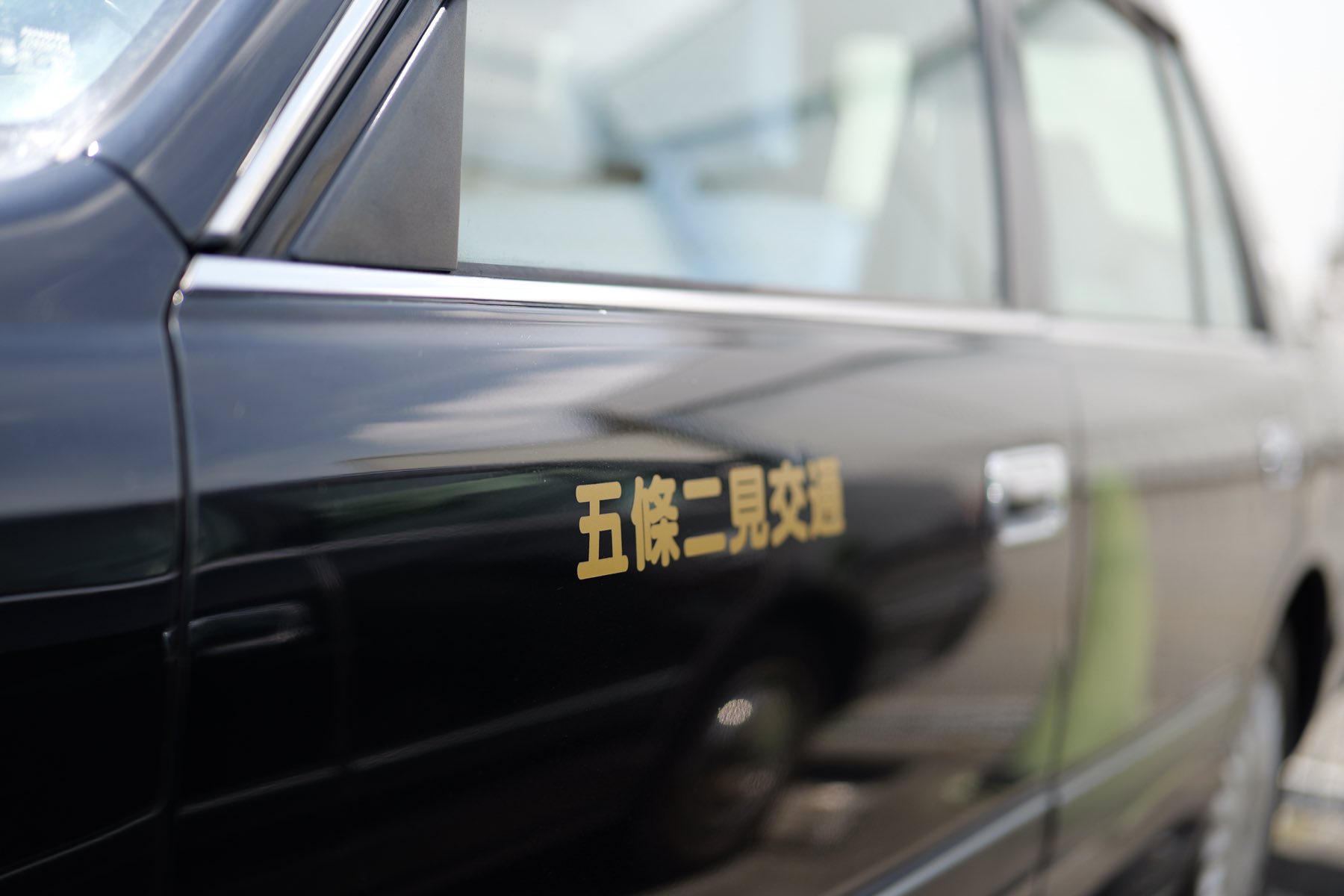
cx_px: 672
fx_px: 1867
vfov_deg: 27.0
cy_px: 448
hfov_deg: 39.6
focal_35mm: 50
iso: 125
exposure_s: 1/1300
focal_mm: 50
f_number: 1.8
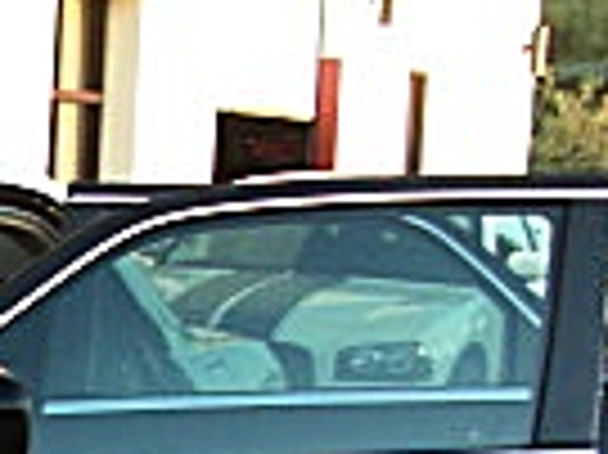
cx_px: -599
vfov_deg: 8.2
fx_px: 3001
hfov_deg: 10.6
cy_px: 917
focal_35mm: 171
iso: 100
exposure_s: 1/60
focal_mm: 6.3
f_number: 2.8
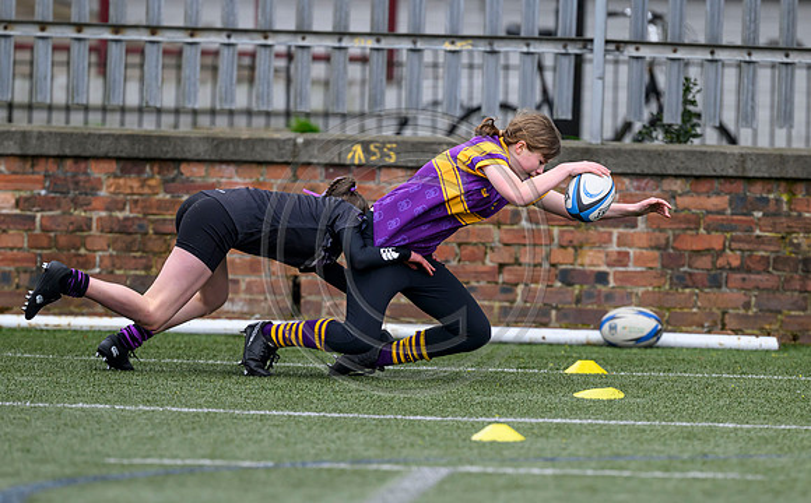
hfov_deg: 3.5
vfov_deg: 2.2
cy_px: 296
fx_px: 13251
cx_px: 456
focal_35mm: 601
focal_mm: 400
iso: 640
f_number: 3.5
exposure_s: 1/2000
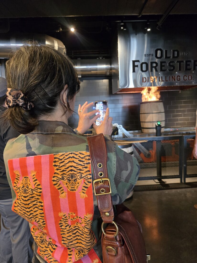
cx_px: 98
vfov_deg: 73.9
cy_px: 132
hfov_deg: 58.9
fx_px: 175
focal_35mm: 23
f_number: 1.8
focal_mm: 5.4
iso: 800
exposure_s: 1/120
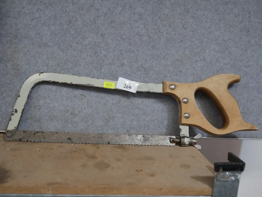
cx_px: 131
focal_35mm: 38
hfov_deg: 49.0
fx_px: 288
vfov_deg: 37.8
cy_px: 98
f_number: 4.1
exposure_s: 1/60
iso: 500
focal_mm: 19
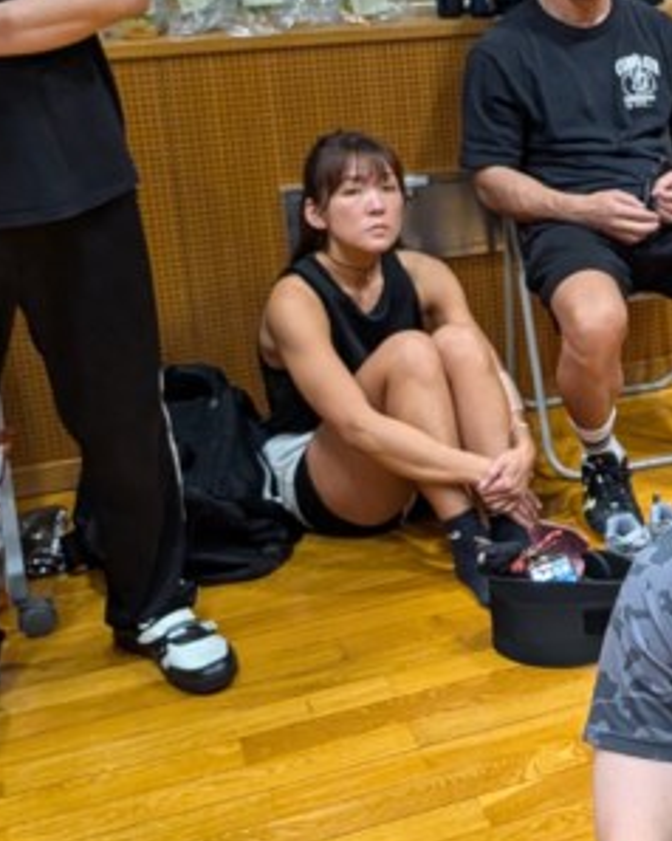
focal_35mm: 61
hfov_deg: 23.5
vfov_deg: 30.8
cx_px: 733
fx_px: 1518
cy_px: 306
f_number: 1.7
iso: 947
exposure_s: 1/120
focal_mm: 4.53
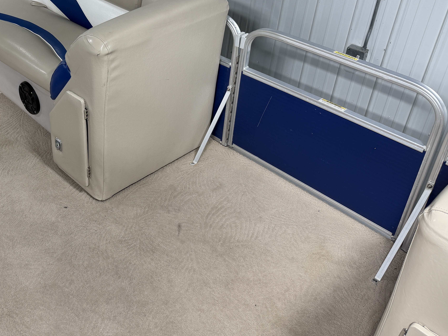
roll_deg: +1.3
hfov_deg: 44.3
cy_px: 93
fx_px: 518
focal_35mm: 40
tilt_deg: -31.7
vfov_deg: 35.3
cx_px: 84
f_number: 1.78
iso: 64
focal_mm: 6.76
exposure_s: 1/155
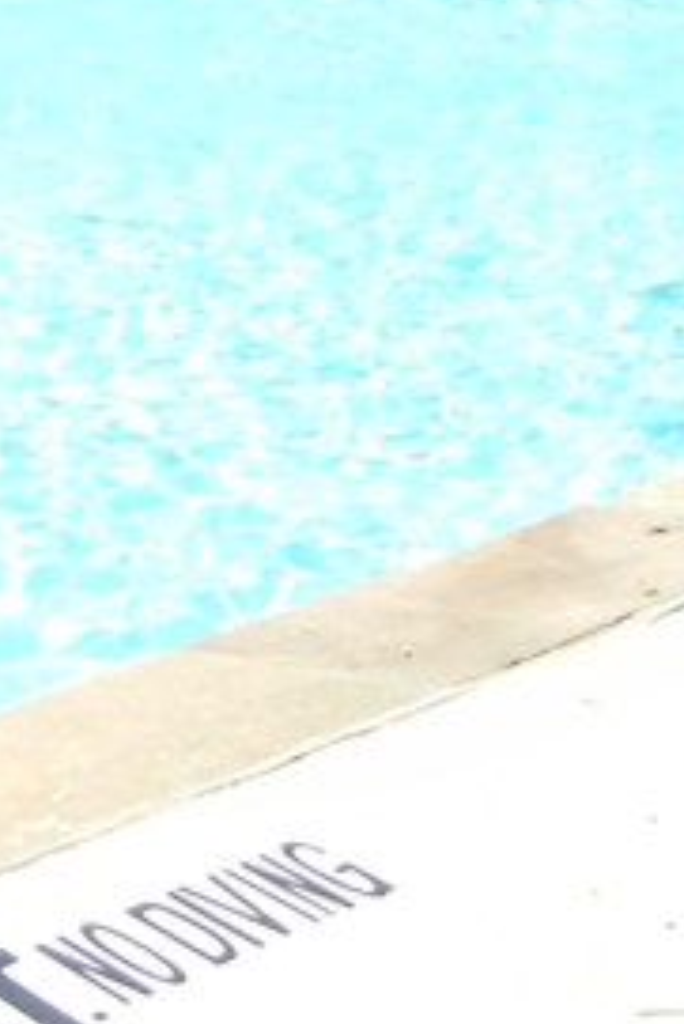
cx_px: 144
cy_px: -359
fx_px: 3358
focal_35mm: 118
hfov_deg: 11.6
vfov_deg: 16.3
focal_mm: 5.4
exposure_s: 1/950
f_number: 3.5
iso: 160
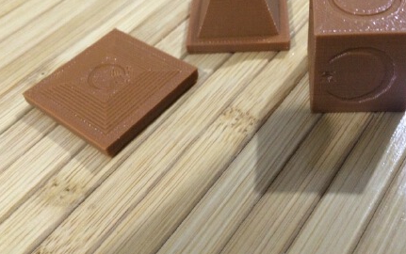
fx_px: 421
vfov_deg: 33.6
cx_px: 245
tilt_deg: -47.6
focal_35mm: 38
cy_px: 109
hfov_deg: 51.1
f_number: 2.2
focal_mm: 4.15
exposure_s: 1/17
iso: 400
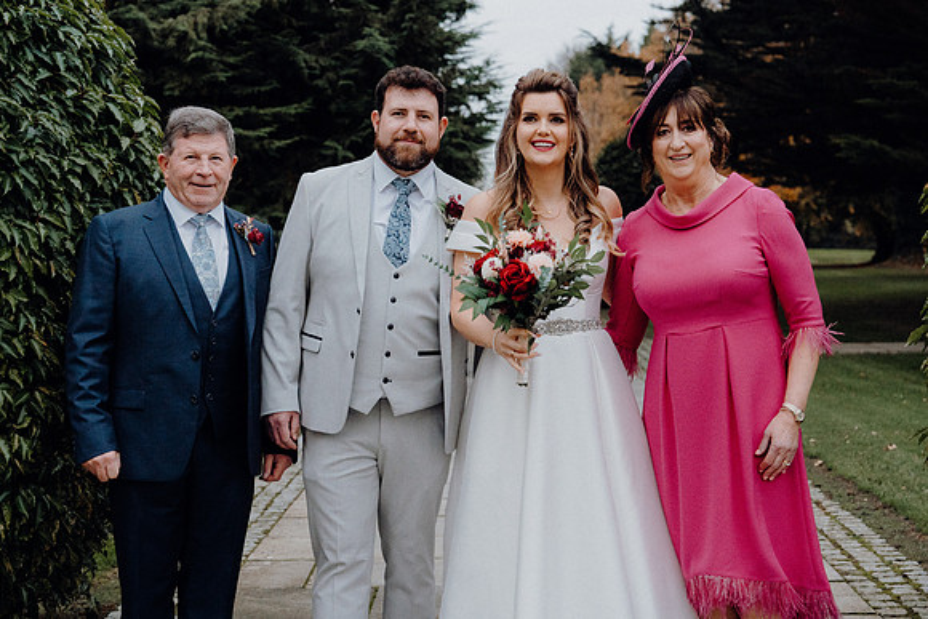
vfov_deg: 19.2
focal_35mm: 71
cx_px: 464
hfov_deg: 28.5
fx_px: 1827
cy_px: 310
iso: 5000
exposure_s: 1/200
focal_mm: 70
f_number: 5
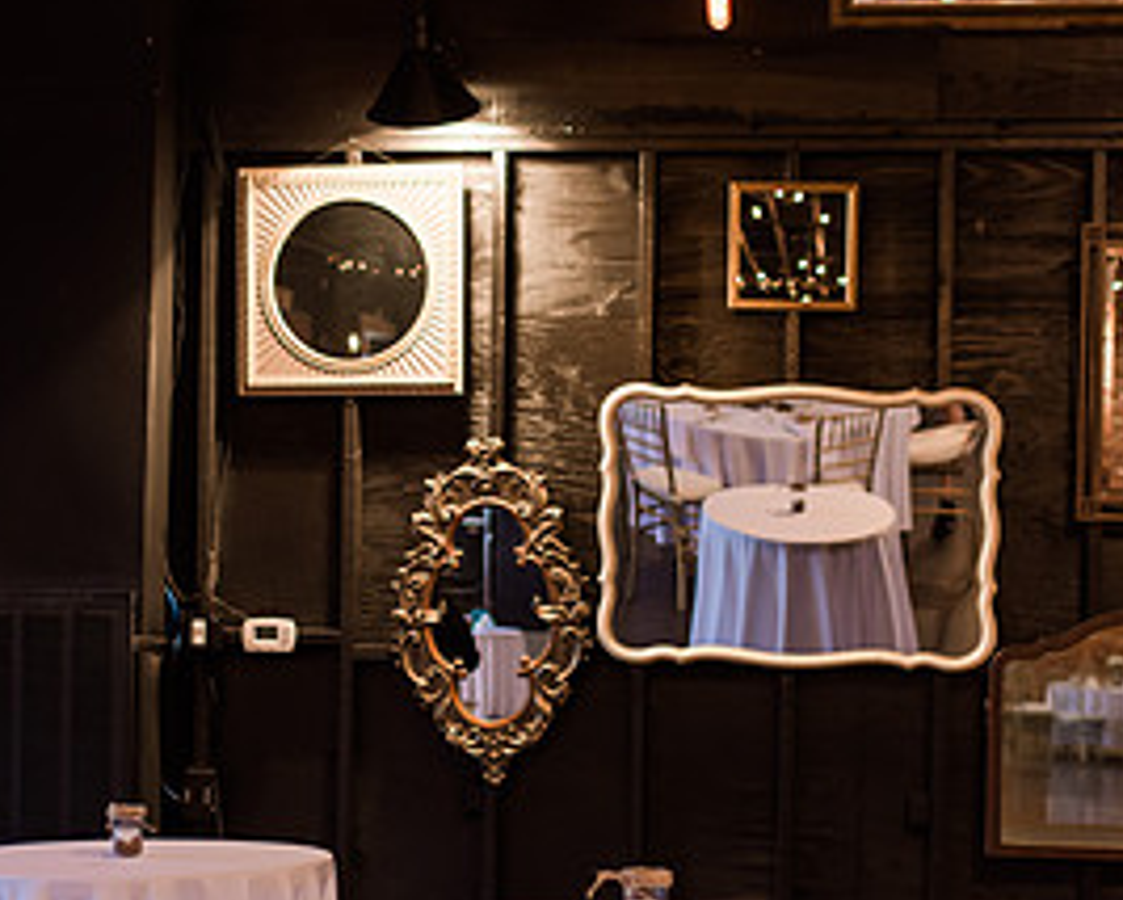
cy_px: 580
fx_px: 2761
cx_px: 589
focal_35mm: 83
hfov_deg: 23.0
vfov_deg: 18.5
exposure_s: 1/100
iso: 640
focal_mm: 35
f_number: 2
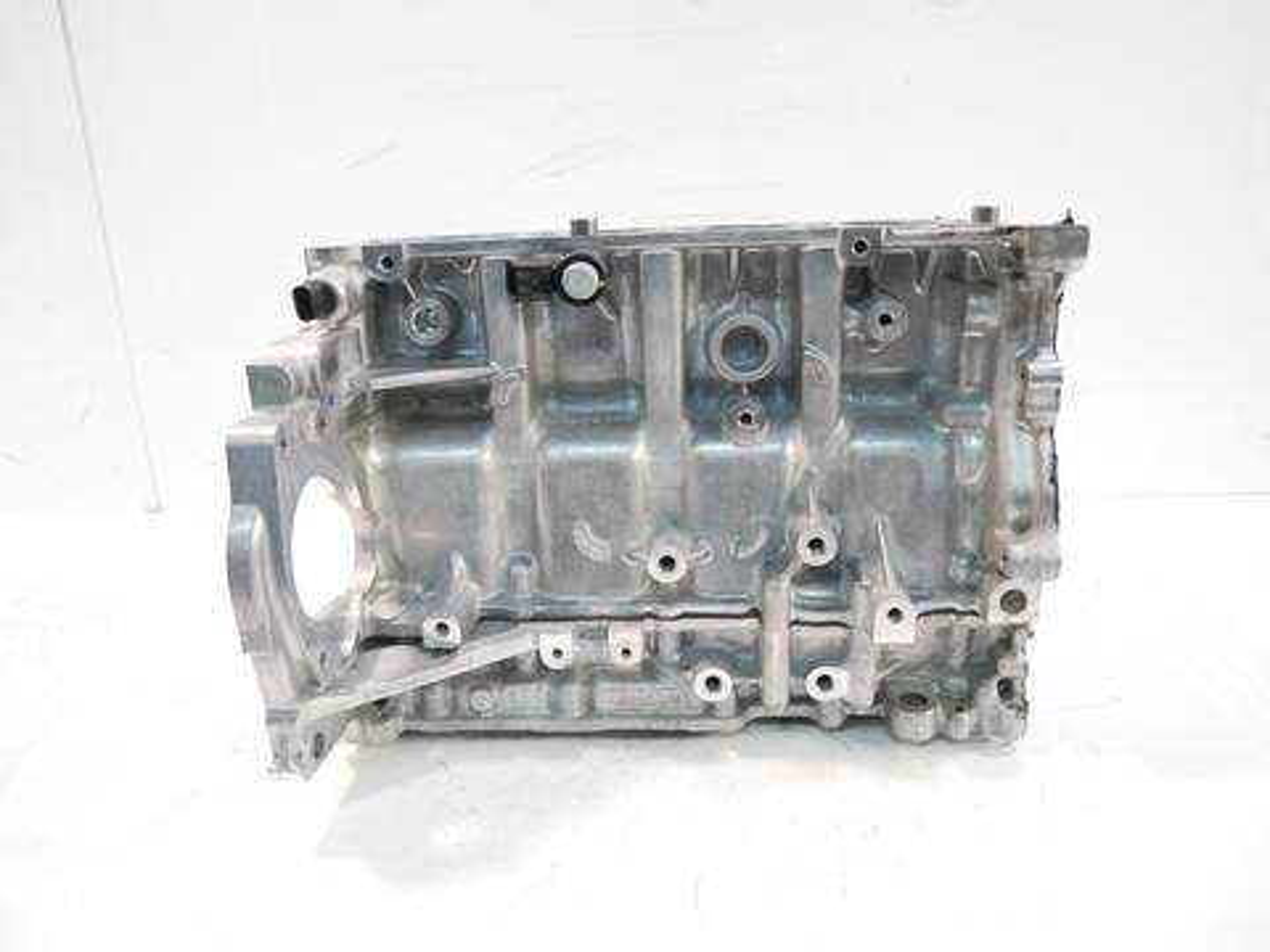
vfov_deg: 56.8
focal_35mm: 24
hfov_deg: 71.6
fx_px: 881
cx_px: 635
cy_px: 476
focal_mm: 12
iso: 2500
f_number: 3.5
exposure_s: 1/125
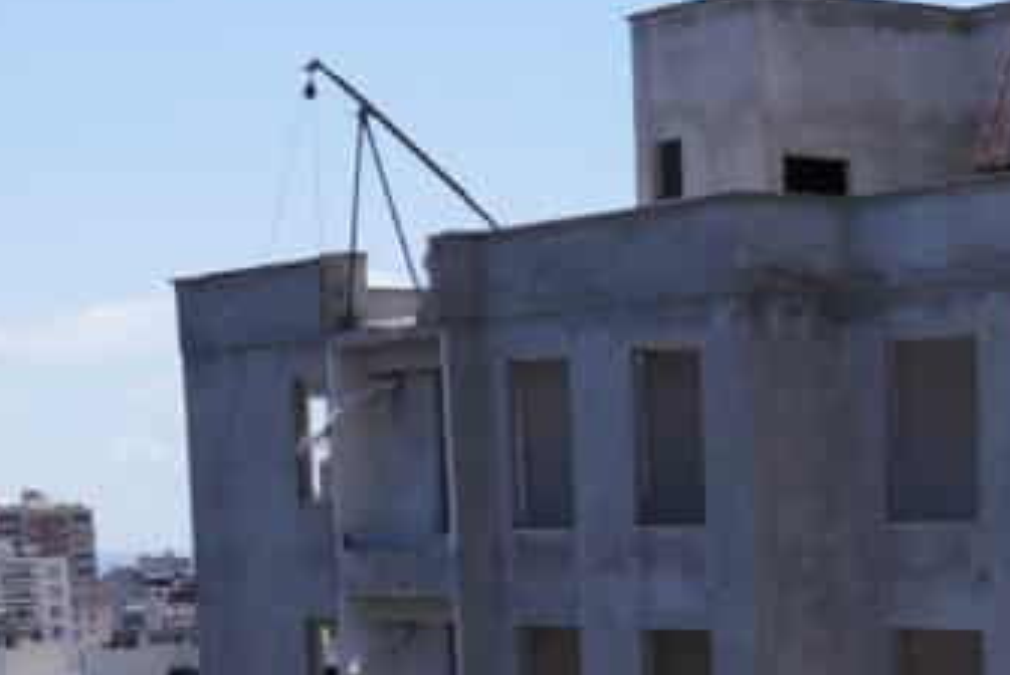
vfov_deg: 11.4
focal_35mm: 116
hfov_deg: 16.0
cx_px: 1574
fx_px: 3257
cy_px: 999
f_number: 10
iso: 100
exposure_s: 1/200
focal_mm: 19
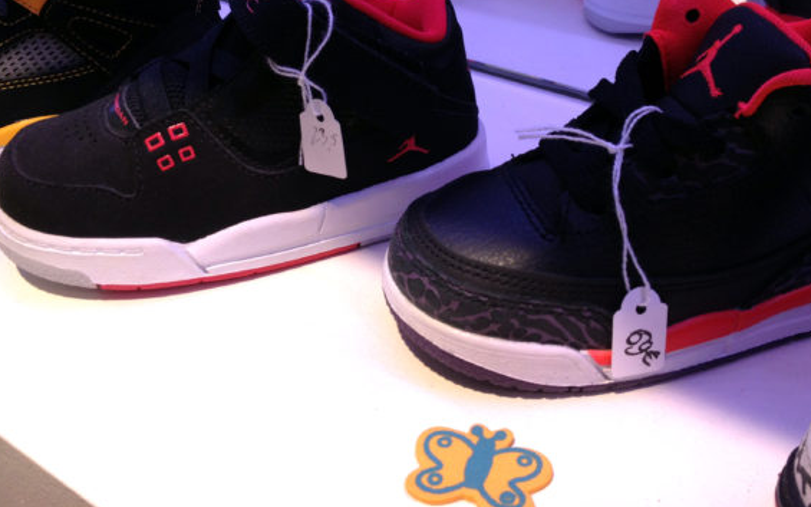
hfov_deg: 43.5
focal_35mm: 46
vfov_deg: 27.7
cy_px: 152
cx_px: 416
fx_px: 1017
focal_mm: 4.28
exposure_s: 1/60
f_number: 2.4
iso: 80
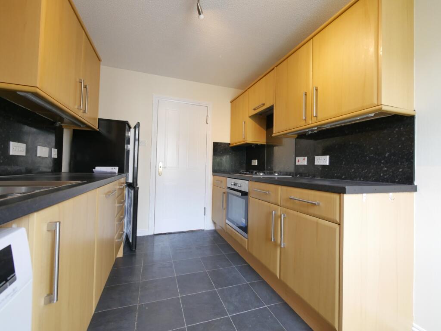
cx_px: 220
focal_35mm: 16
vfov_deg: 78.2
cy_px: 166
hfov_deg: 94.5
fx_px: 204
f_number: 4
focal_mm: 8
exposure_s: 1/60
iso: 1000
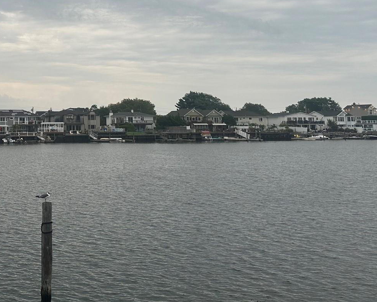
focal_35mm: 49
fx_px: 547
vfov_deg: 29.8
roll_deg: +0.5
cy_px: 45
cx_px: 45
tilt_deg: +8.5
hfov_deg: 36.0
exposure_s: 1/352
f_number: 1.78
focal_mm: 6.86
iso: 80
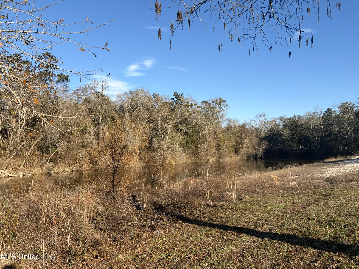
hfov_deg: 67.3
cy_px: 134
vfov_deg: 53.1
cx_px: 180
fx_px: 270
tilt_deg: +2.9
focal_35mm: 26
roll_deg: +0.9
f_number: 1.6
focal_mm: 5.96
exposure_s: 1/2283
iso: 50
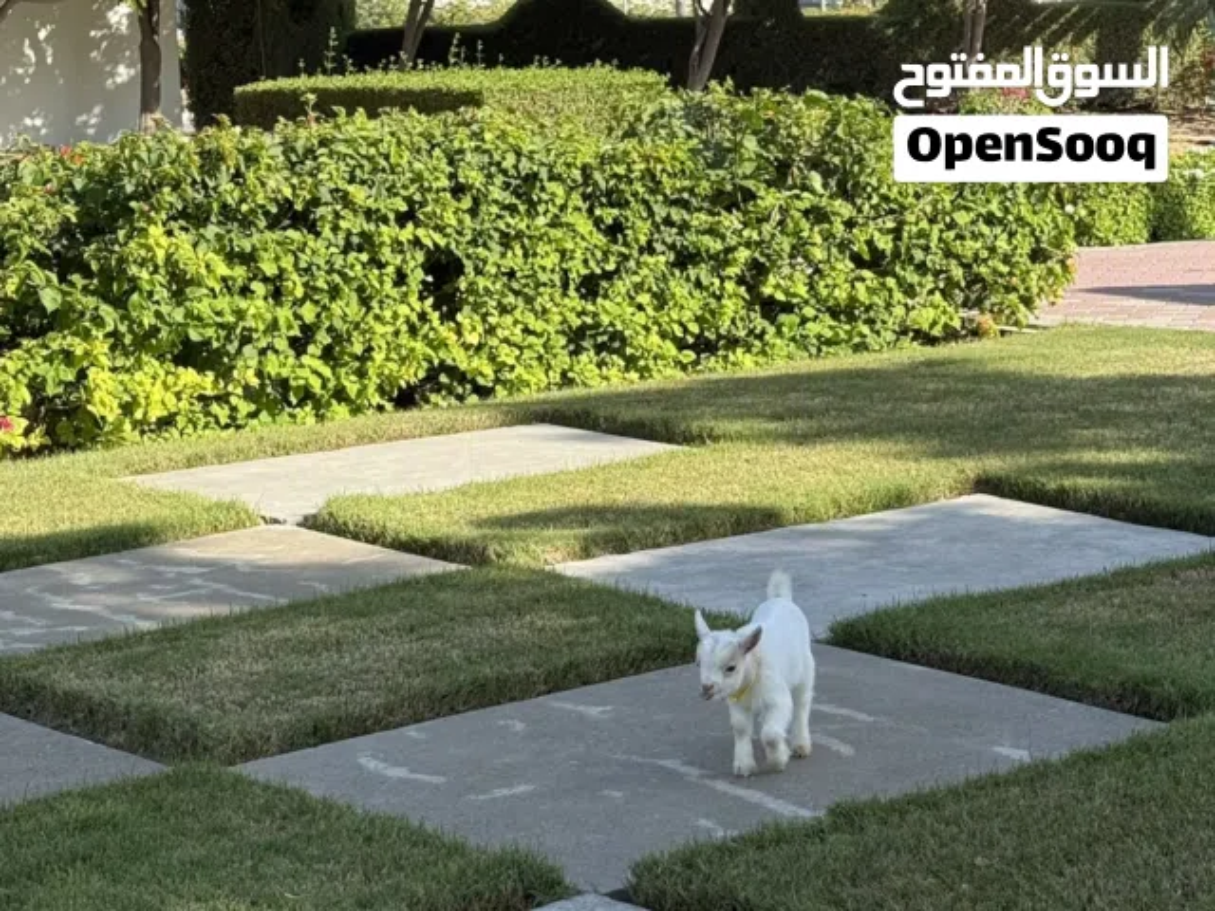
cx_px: 608
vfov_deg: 30.3
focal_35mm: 48
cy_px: 456
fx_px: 1685
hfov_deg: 39.7
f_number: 1.78
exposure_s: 1/1838
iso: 64
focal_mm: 6.76
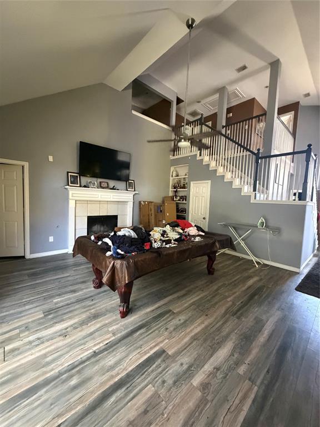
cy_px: 214
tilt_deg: -4.1
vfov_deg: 102.1
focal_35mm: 14
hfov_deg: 85.7
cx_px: 160
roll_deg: -2.3
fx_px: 173
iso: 1250
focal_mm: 2.22
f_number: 2.2
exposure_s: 1/60
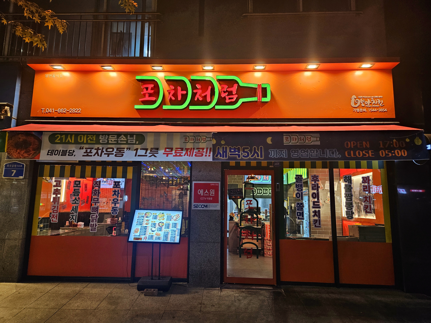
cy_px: 162
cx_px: 216
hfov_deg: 73.9
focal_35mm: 23
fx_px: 286
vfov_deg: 58.9
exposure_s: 1/120
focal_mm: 5.4
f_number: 1.8
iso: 320
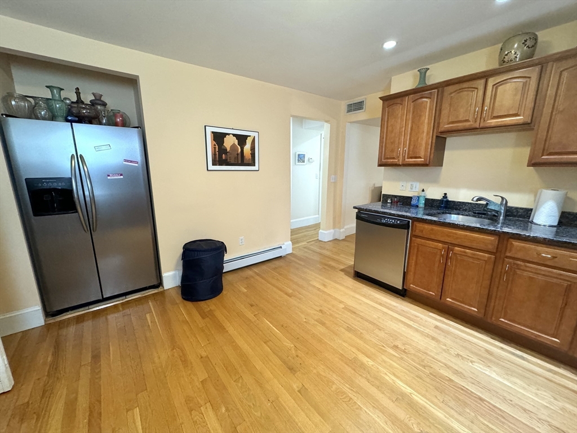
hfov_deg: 102.1
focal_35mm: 14
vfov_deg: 85.7
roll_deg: +0.0
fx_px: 233
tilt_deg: -11.9
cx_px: 288
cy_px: 216
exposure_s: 1/60
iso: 400
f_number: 2.2
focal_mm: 2.22
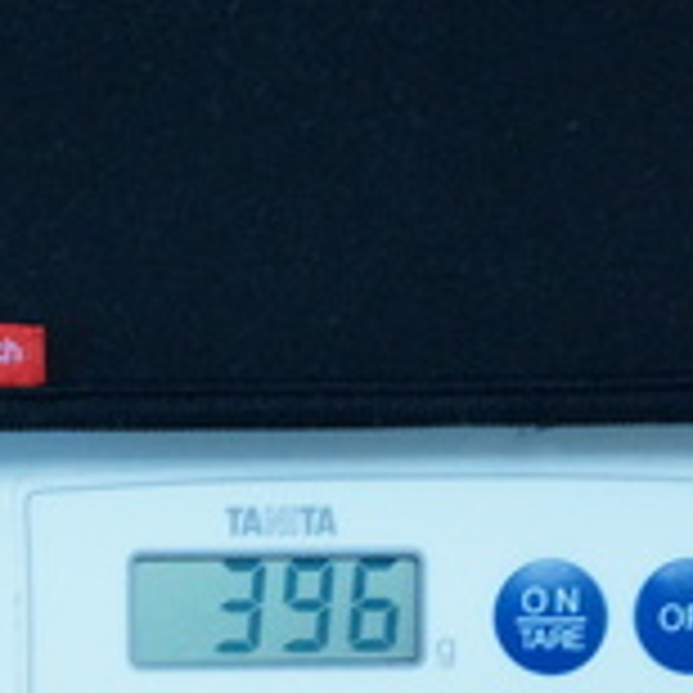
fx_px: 3254
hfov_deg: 12.2
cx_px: 297
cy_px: 7
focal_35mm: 144
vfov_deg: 12.0
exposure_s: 1/20
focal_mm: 29
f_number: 9
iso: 3200
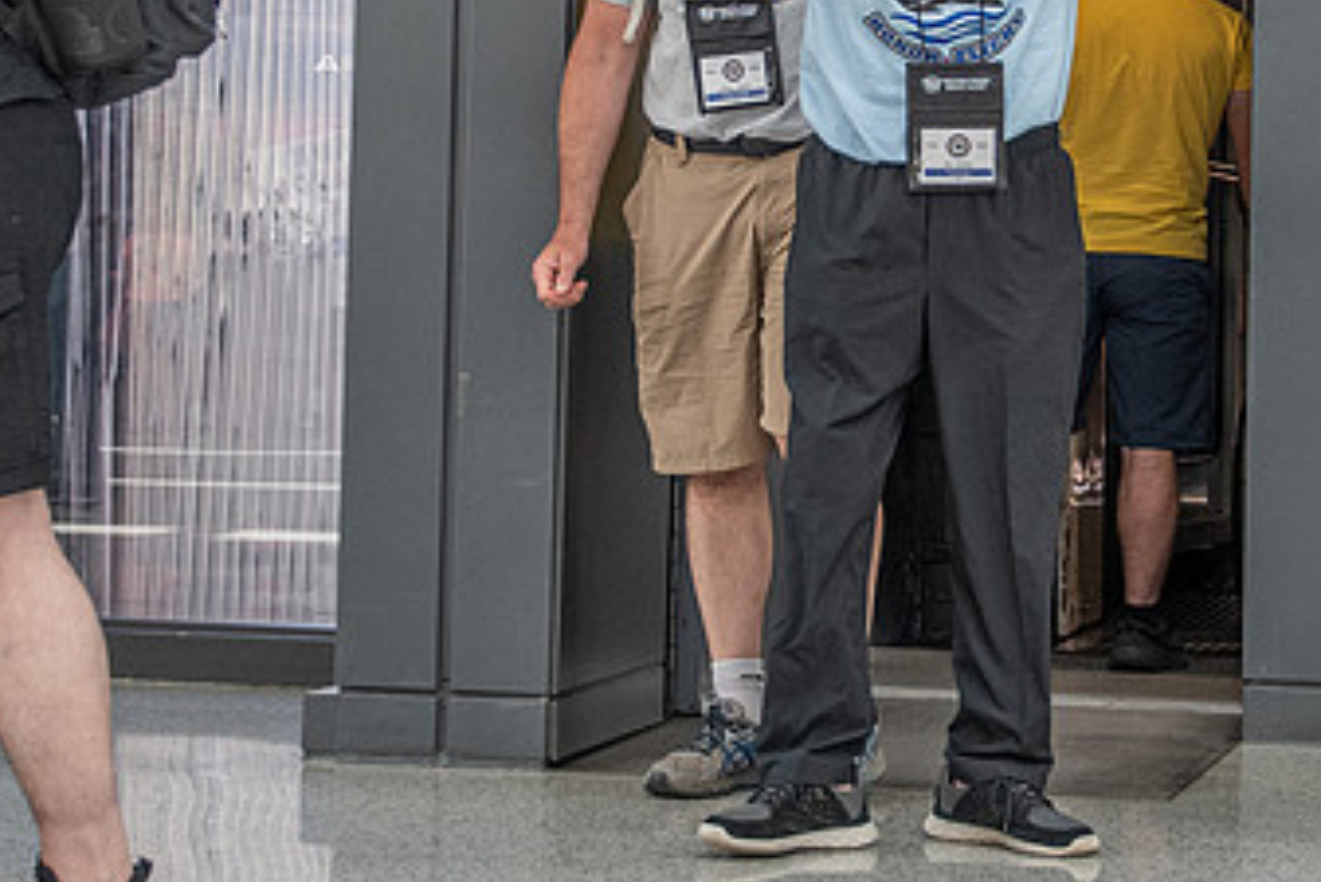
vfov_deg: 13.1
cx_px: 944
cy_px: 104
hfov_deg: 19.5
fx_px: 3818
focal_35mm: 104
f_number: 3.2
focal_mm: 27
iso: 800
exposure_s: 1/500
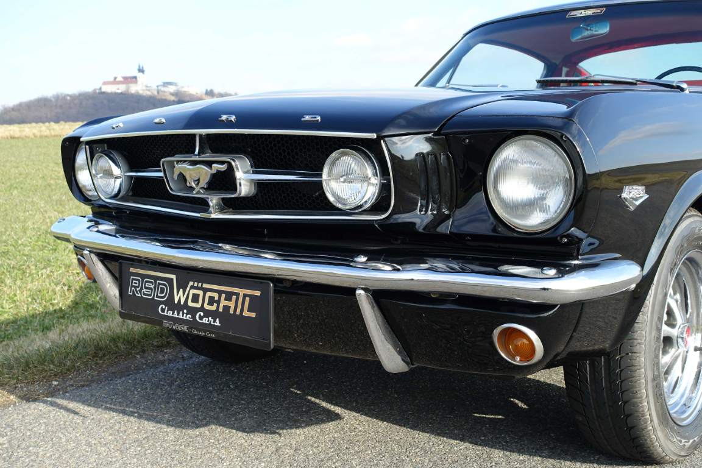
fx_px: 858
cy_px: 234
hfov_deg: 44.5
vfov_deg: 30.5
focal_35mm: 44
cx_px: 351
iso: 125
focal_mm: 16.17
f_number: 4
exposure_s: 1/320
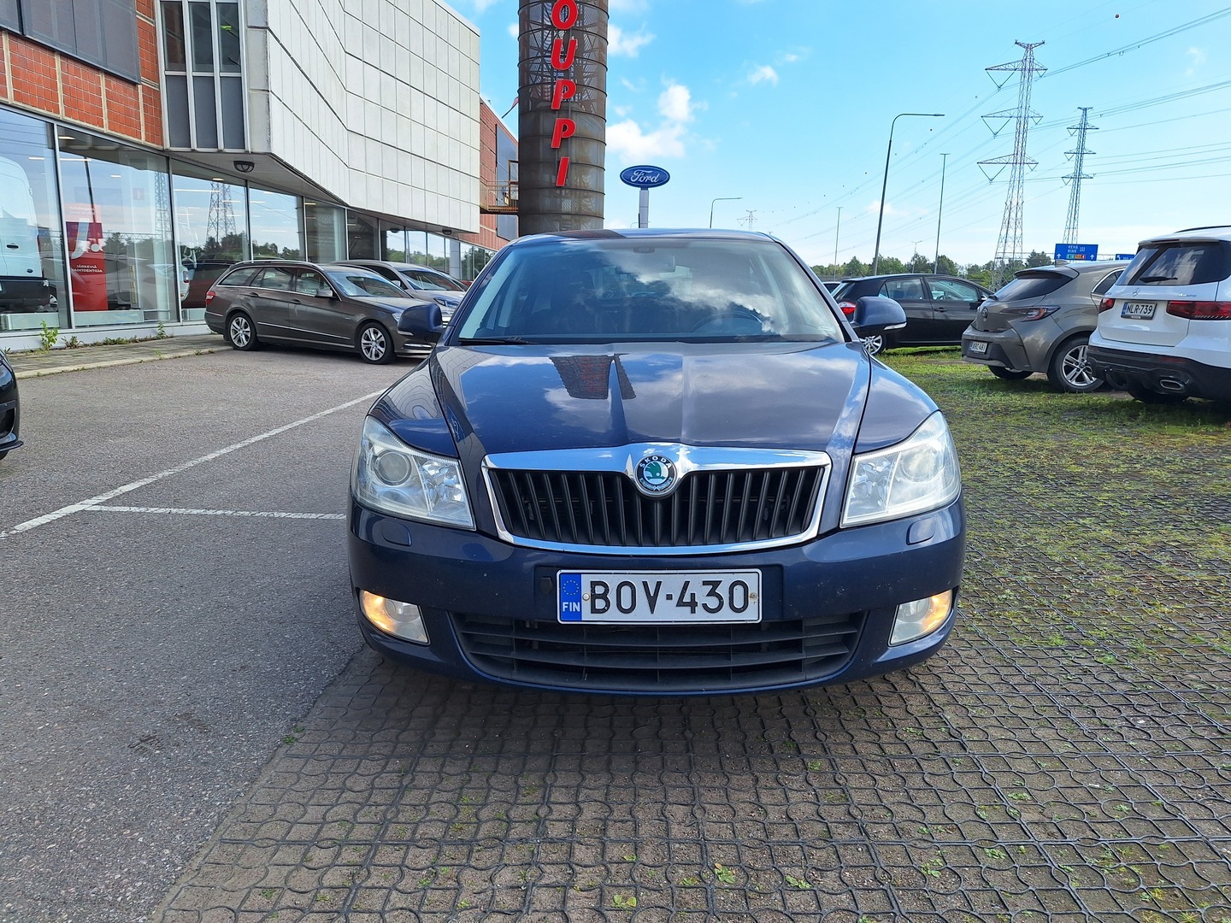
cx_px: 616
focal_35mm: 23
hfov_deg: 73.9
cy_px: 462
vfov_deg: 58.9
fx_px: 818
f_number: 1.8
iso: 40
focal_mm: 5.54
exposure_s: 1/1520
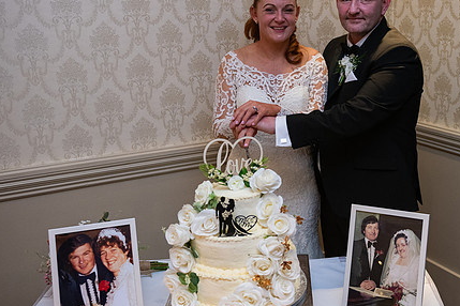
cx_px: 287
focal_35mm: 45
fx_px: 575
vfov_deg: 29.7
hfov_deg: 43.3
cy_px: 115
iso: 1000
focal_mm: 31
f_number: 3.5
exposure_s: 1/160
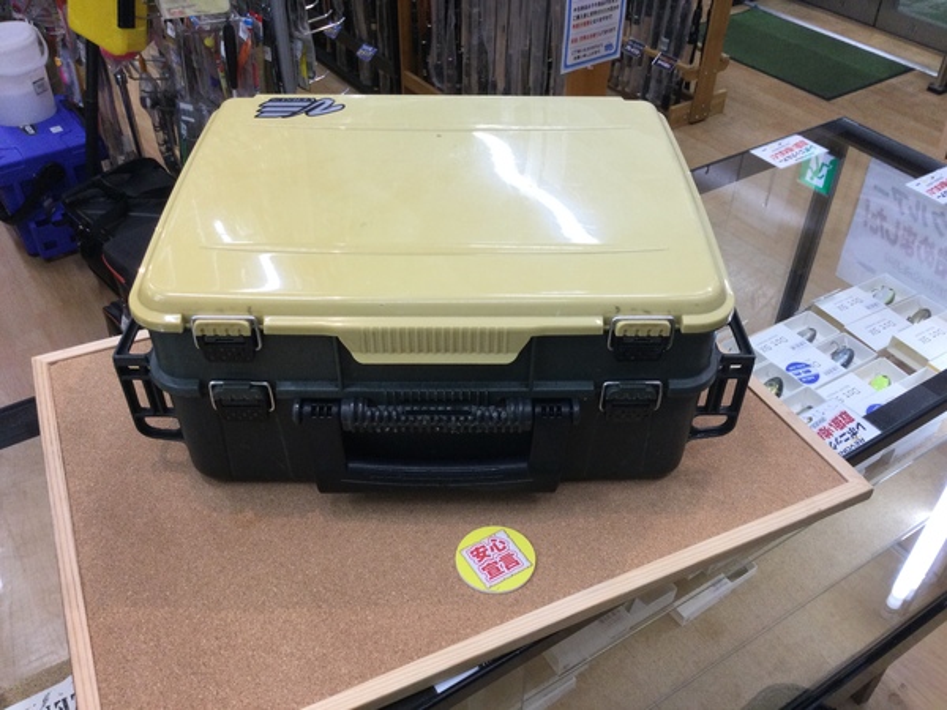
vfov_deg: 45.4
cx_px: 474
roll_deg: -0.3
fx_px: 848
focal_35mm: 31
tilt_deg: -39.3
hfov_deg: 58.4
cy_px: 355
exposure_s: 1/30
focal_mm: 3.3
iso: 40
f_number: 2.4
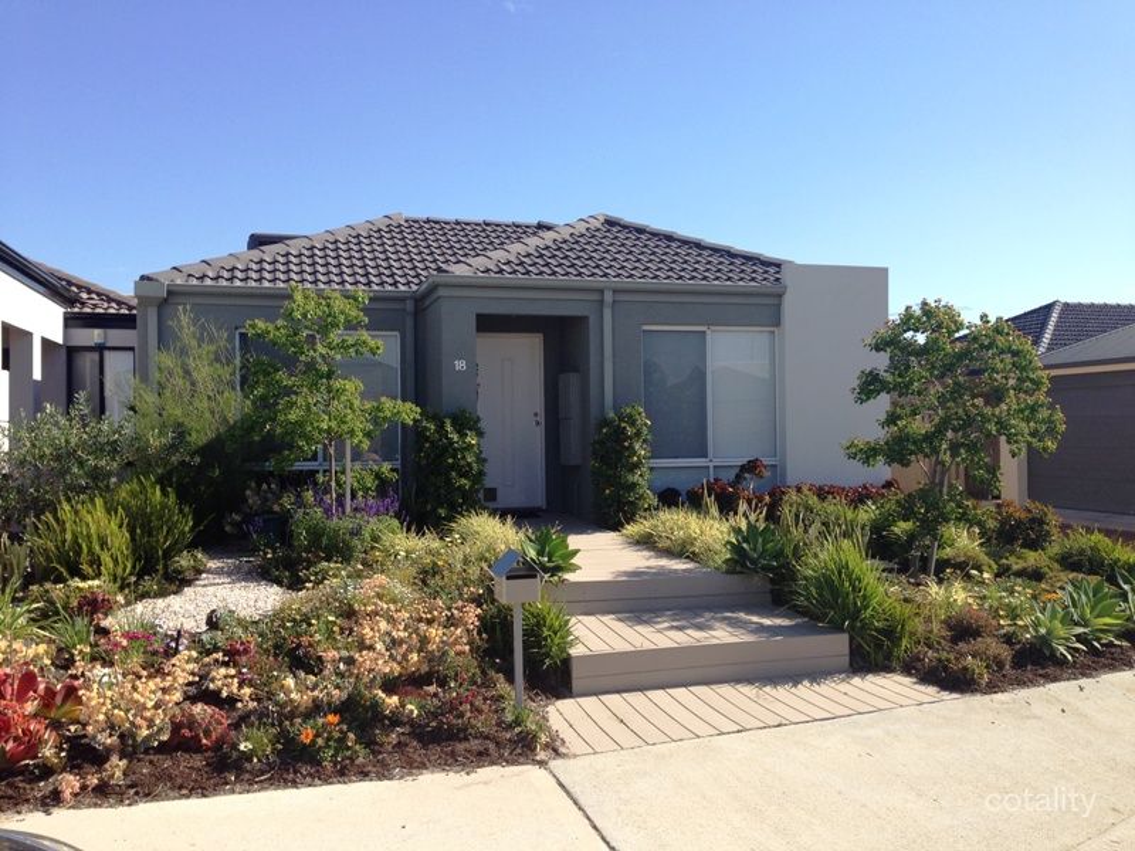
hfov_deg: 55.4
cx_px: 568
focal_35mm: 33
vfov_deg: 42.9
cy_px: 426
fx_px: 1082
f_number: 2.4
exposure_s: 1/1063
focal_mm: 4.12
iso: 50
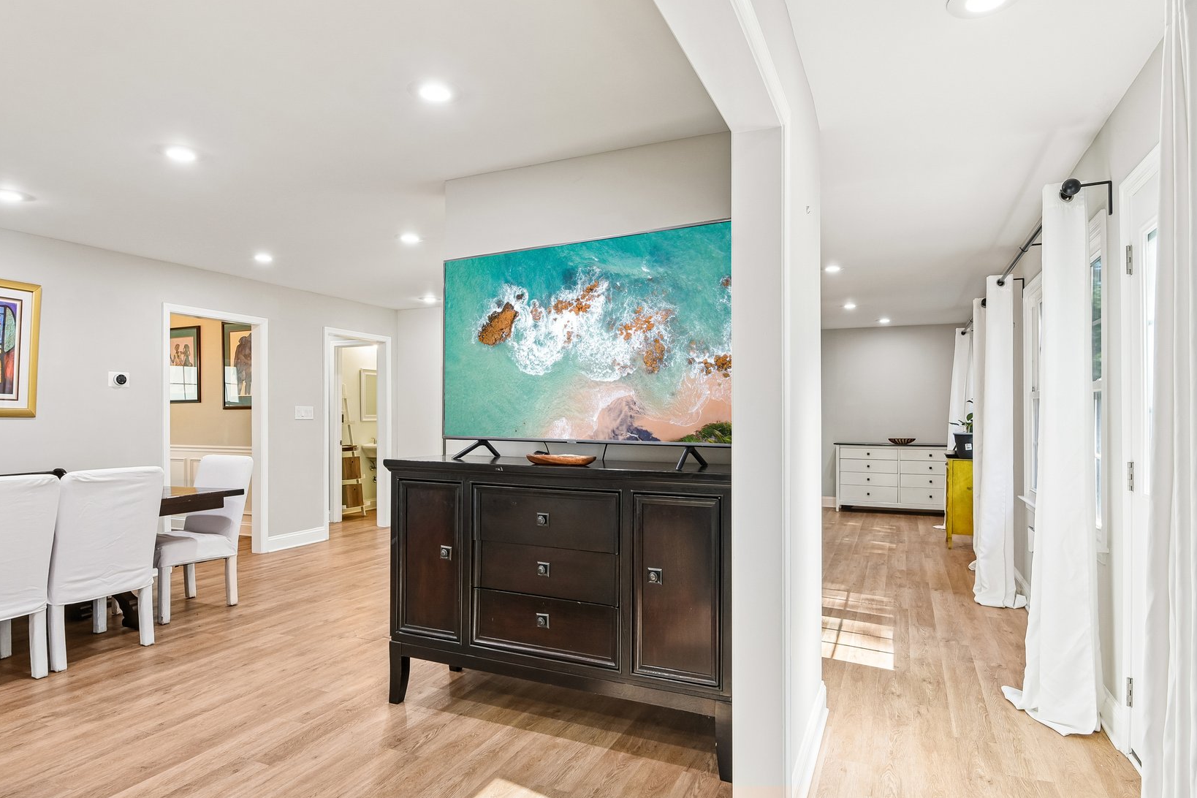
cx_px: 604
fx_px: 665
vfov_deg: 61.9
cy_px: 410
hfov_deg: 84.0
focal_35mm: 20
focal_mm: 16
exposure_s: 1/20
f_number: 8
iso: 400
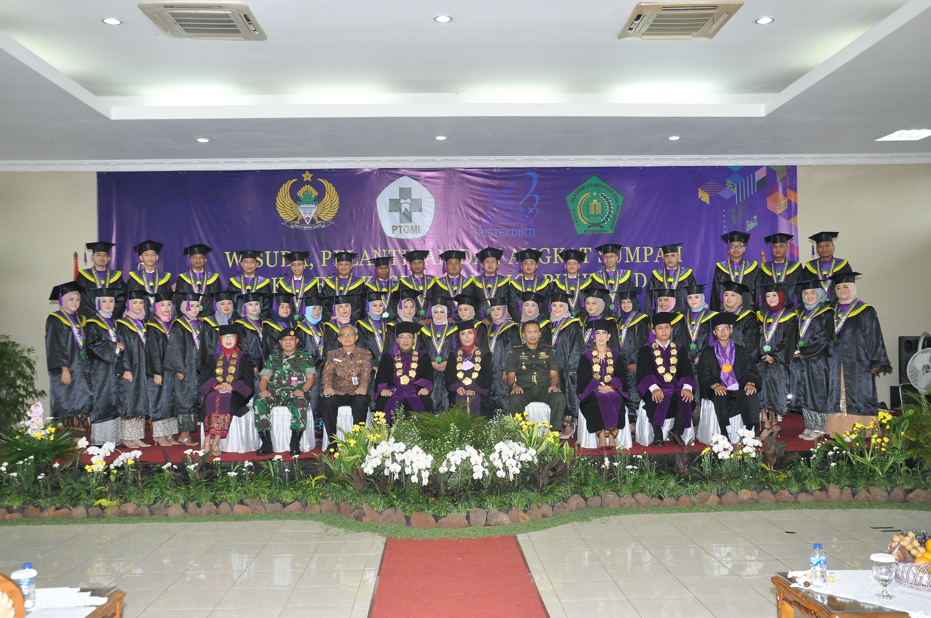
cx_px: 466
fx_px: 852
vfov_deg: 39.9
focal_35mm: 33
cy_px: 309
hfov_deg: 57.3
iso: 1000
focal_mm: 22
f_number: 6.3
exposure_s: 1/60
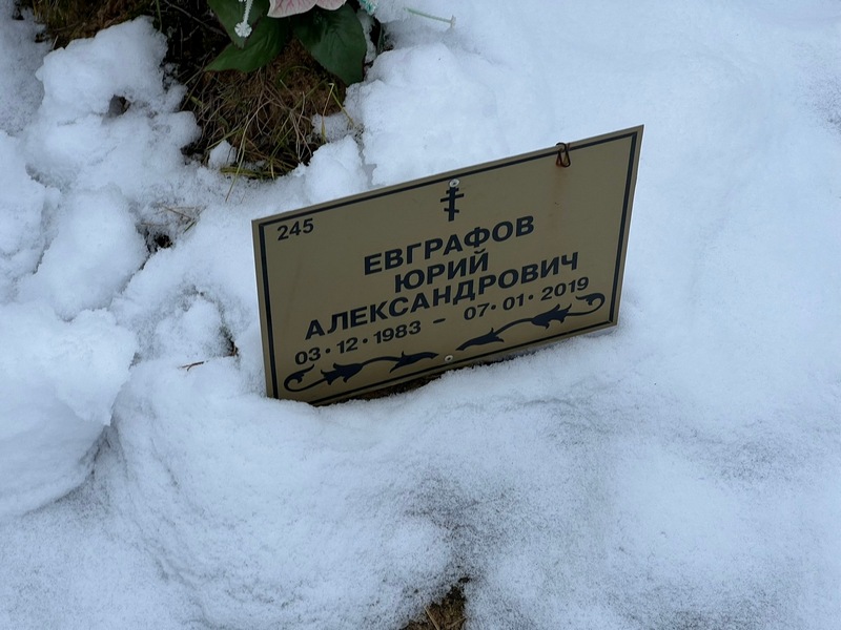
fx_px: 1871
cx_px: 420
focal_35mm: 77
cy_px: 315
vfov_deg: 19.1
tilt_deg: -51.8
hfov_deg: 25.3
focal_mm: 9
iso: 25
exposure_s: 1/121
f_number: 2.8
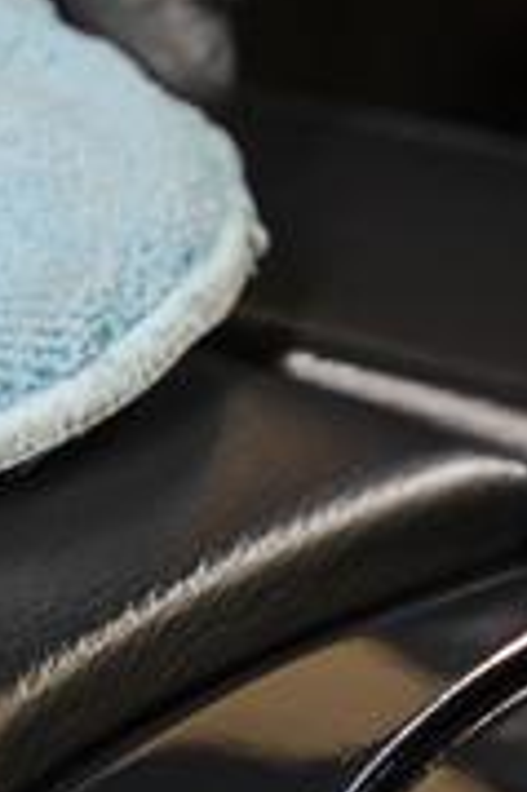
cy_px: 201
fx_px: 6556
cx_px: -22
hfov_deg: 4.6
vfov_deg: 6.9
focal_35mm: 298
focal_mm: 52
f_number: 2.8
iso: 800
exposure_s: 1/320
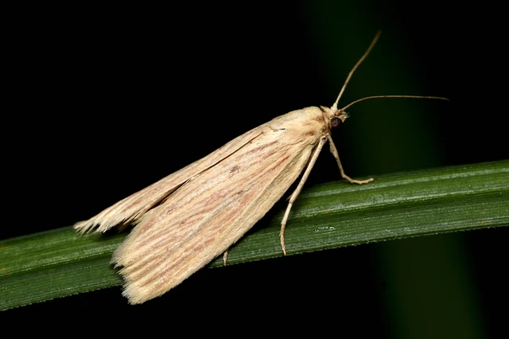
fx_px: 3179
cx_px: 254
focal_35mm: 225
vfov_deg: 6.1
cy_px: 170
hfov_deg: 9.2
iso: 100
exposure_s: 1/250
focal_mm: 150
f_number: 10
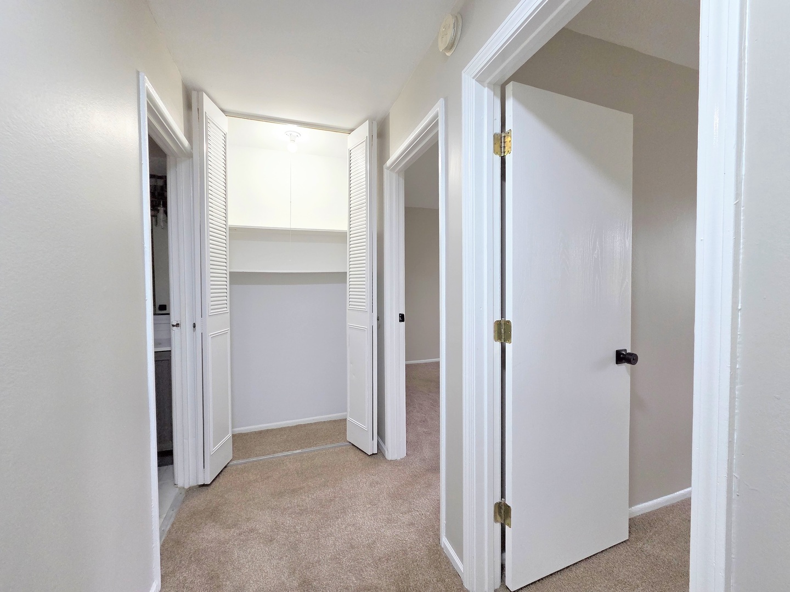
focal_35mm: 13
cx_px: 395
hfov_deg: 106.2
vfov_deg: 89.9
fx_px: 297
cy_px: 296
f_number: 2.2
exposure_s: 1/120
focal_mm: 2.2
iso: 250
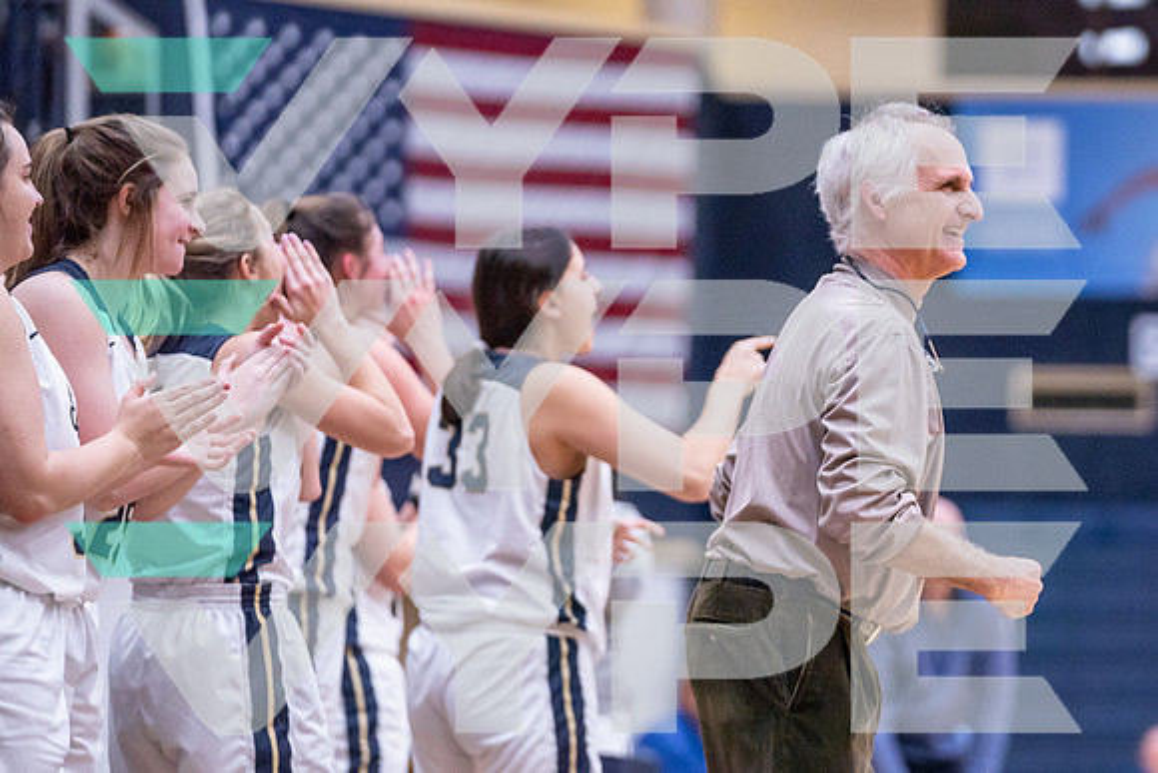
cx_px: 793
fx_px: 6330
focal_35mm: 197
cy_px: 385
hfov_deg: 10.4
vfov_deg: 7.0
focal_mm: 142
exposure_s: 1/1250
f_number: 2.8
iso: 2000
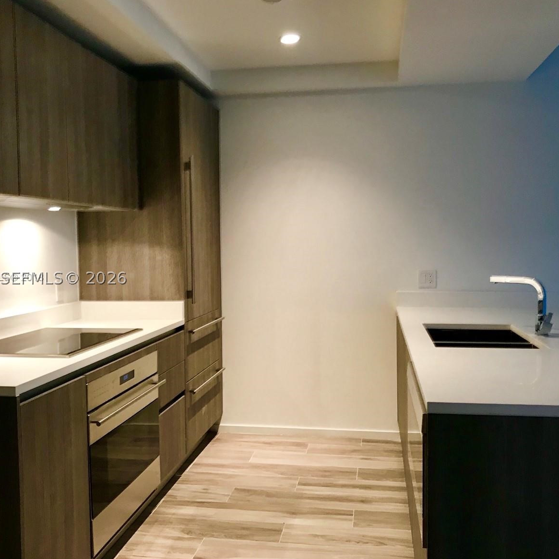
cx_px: 274
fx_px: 621
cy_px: 278
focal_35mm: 34
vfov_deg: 48.5
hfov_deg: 48.4
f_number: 1.8
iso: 40
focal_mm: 3.99
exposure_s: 1/17
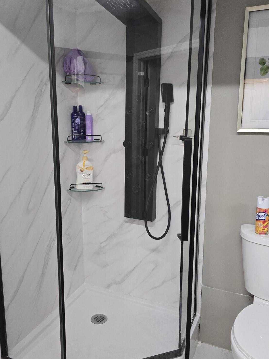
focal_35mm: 31
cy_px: 180
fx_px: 321
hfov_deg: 45.3
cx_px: 113
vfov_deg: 58.4
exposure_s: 1/120
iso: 640
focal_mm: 6.3
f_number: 1.7
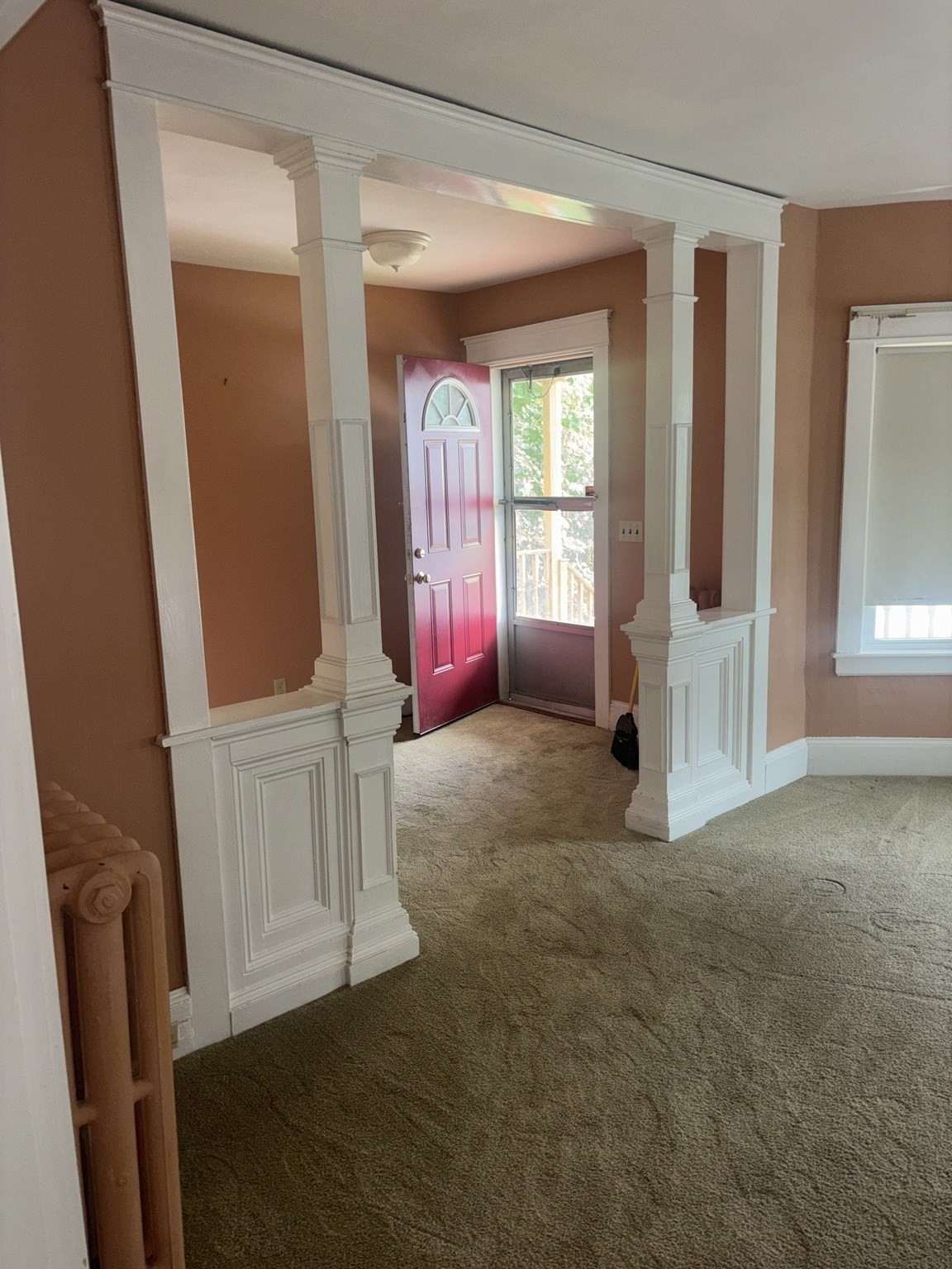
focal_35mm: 26
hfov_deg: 53.1
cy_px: 634
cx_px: 476
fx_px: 953
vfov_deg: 67.3
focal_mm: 5.96
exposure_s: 1/47
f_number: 1.6
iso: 64
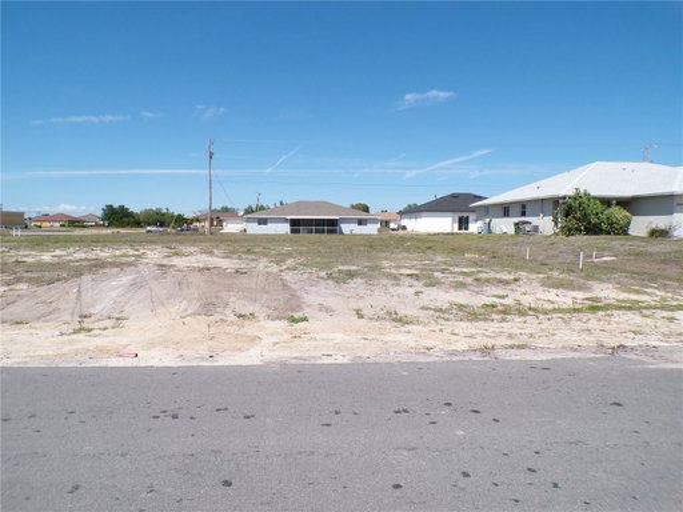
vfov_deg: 56.8
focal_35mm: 24
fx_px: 474
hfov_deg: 71.6
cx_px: 342
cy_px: 256
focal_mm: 4.3
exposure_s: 1/850
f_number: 4.4
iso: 100
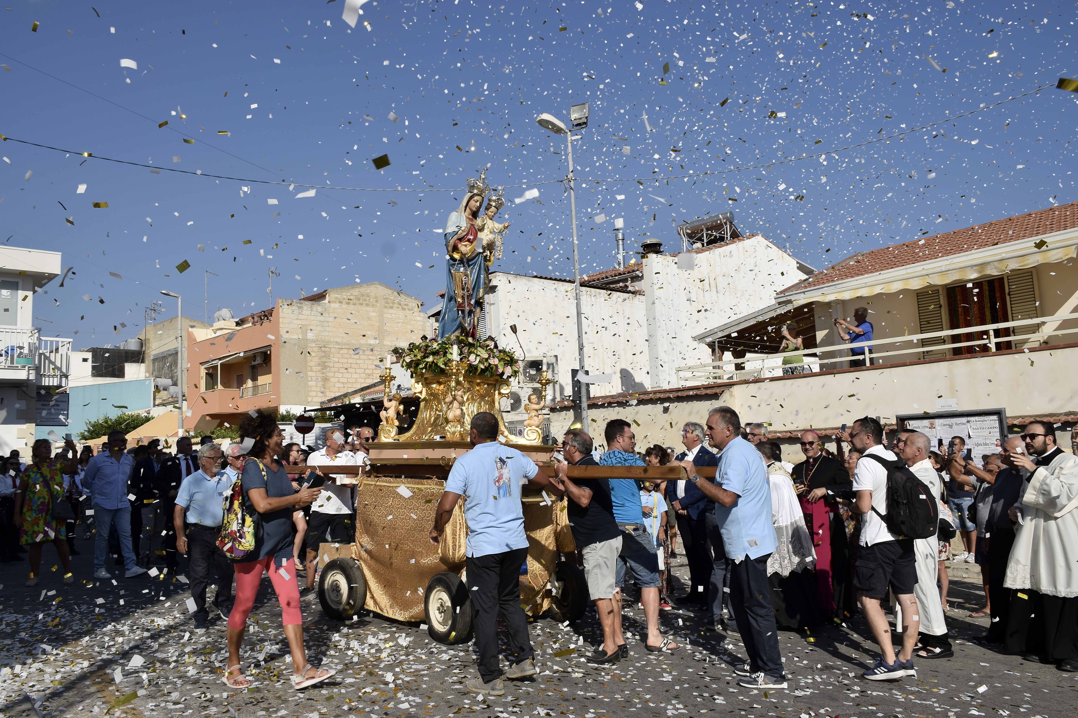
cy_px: 359
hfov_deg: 67.4
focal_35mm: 27
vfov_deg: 47.9
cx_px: 539
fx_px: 808
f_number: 11
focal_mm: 18
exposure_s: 1/320
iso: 100
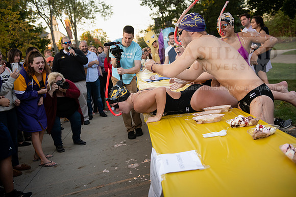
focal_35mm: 40
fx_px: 329
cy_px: 98
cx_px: 148
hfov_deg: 48.4
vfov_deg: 33.4
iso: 640
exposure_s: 1/400
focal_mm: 40
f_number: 3.5
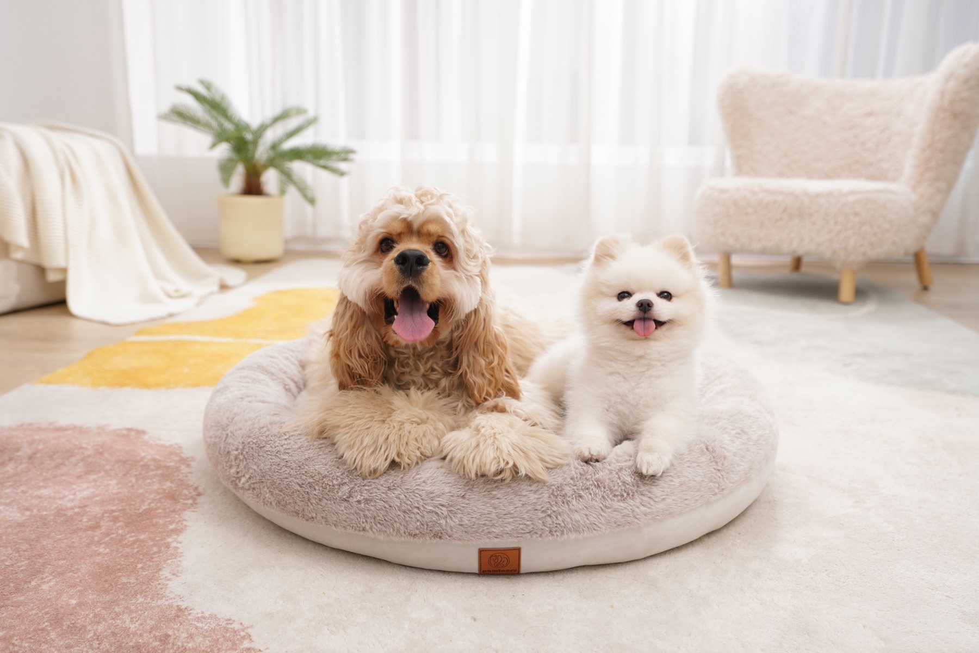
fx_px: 952
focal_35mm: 35
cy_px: 326
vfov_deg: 37.9
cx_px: 490
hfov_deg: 54.4
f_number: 4
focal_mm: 35
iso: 250
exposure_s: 1/125
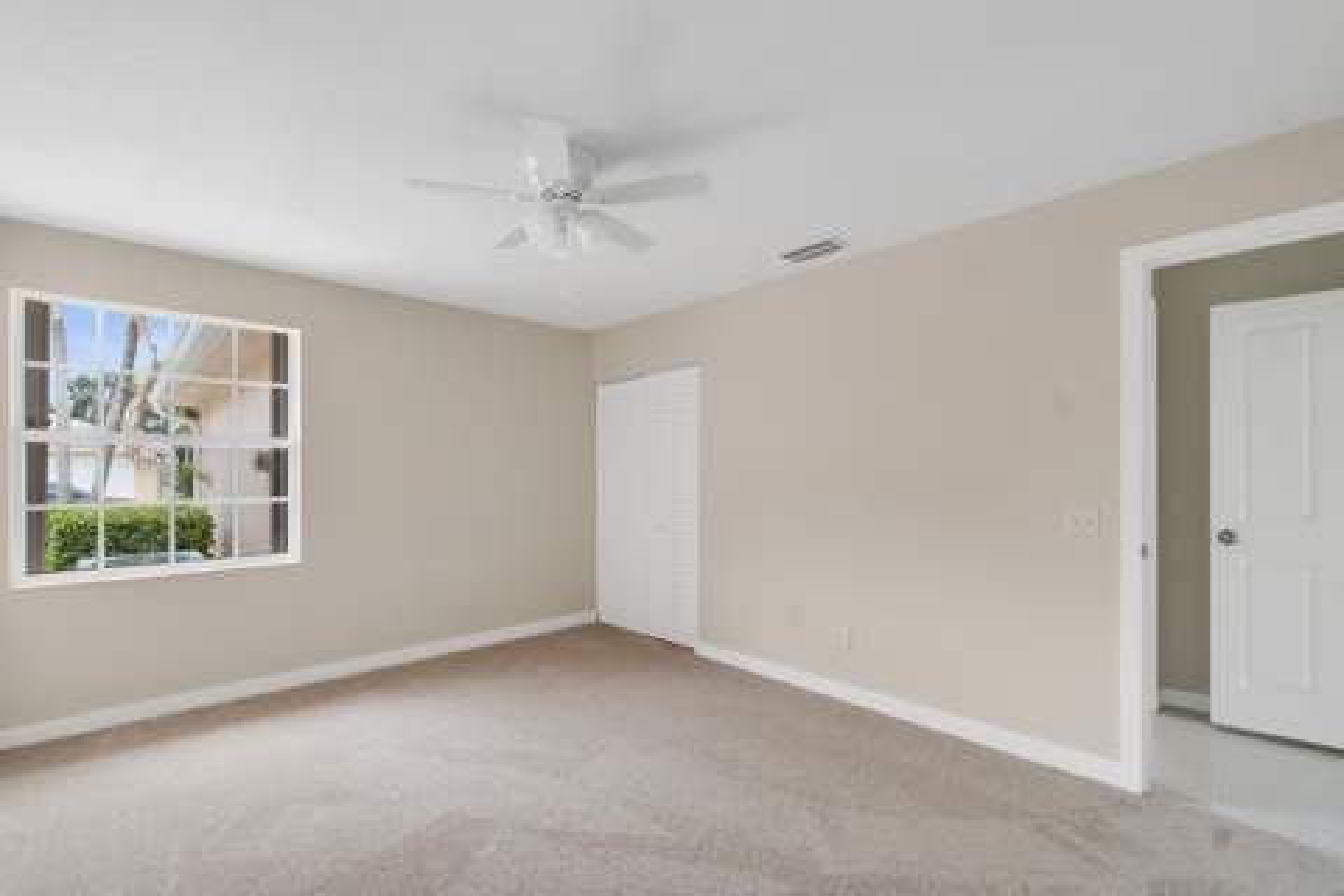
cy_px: 448
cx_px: 672
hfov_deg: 100.4
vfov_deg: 77.3
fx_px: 560
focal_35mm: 15
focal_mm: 10
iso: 320
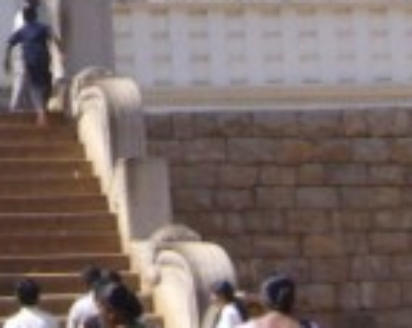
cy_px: -270
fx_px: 1863
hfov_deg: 12.0
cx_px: -207
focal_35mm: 153
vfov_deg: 9.6
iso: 80
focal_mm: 5.8
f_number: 5.6
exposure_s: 1/250
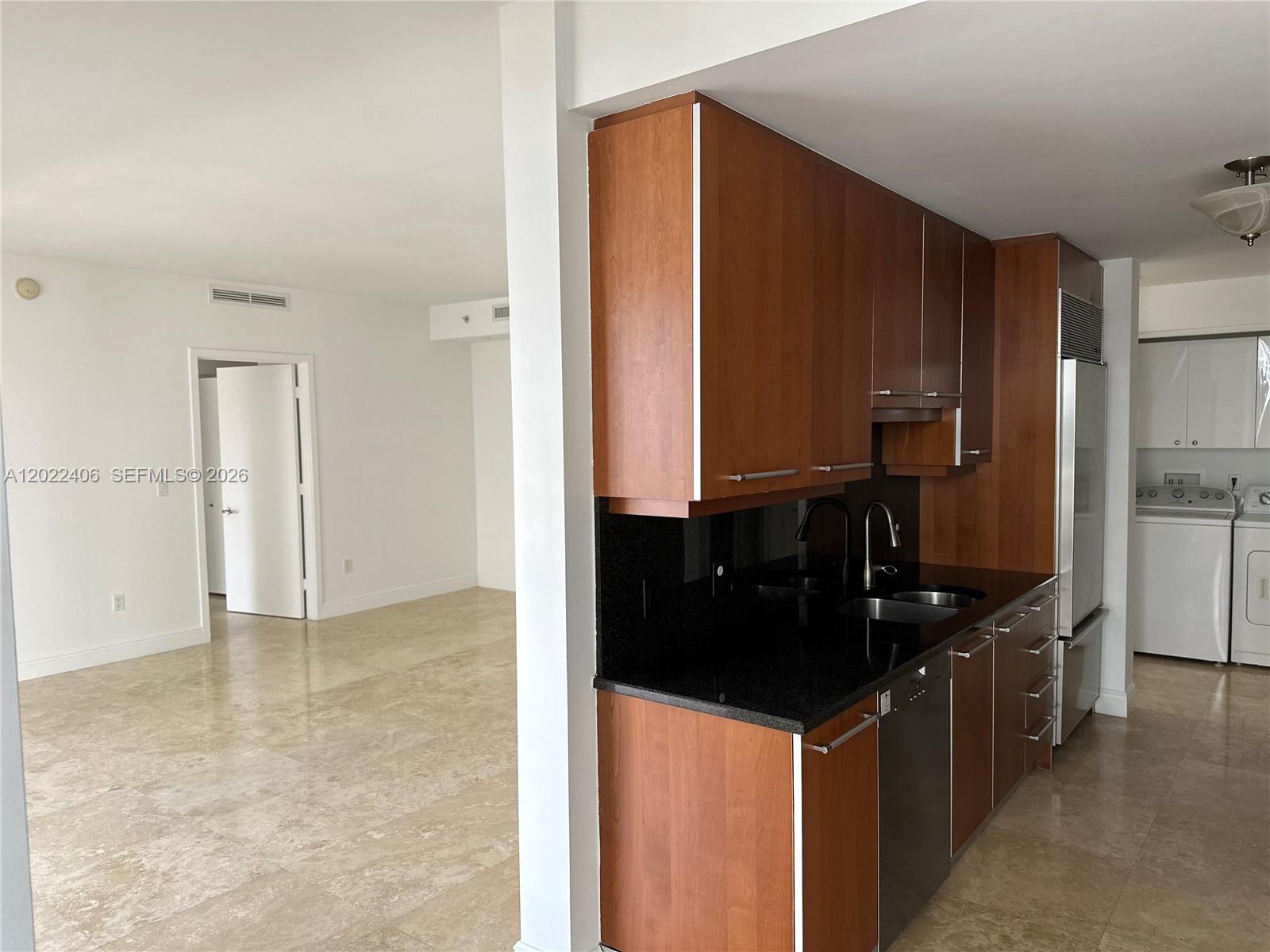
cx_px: 635
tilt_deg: -2.6
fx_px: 881
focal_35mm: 24
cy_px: 476
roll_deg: +0.5
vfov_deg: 56.8
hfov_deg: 71.6
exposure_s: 1/121
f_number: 1.78
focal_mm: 6.86
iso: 125
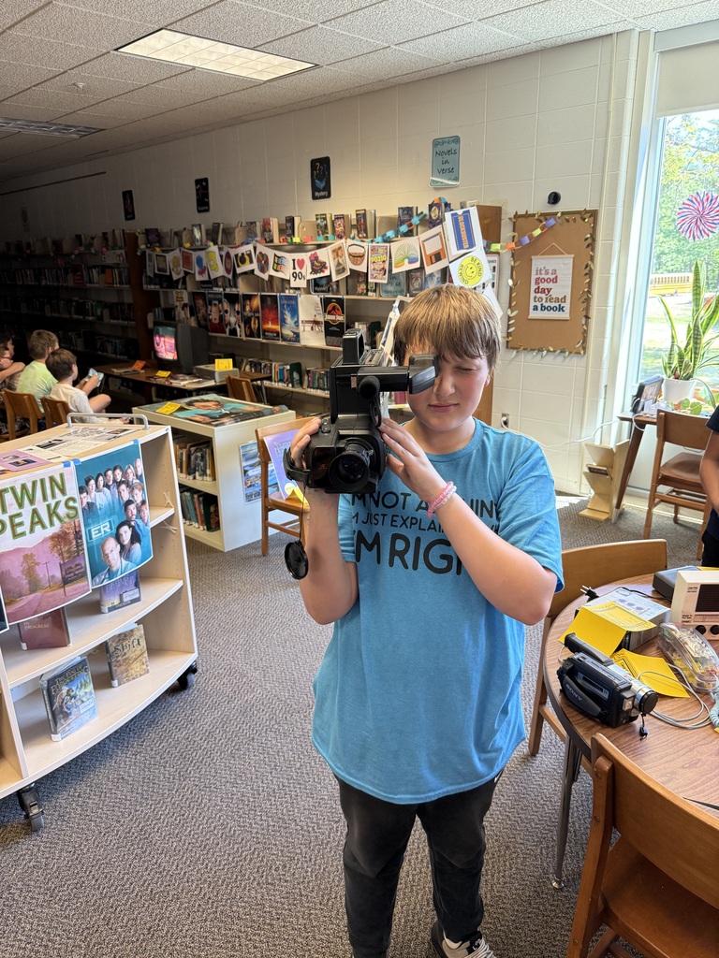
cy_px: 479
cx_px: 360
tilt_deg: -17.5
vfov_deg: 71.6
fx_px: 665
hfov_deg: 56.8
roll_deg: +1.2
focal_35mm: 24
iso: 250
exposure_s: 1/120
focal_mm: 6.76
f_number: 1.78
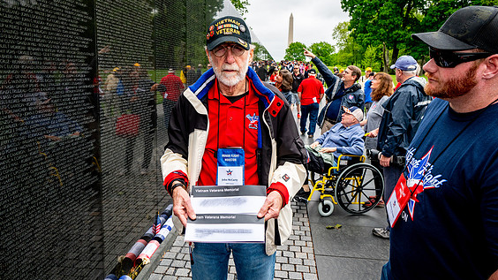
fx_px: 370
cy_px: 123
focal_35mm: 28
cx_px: 249
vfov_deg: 41.4
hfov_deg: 67.9
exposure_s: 1/640
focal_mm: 26
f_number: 8
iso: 500
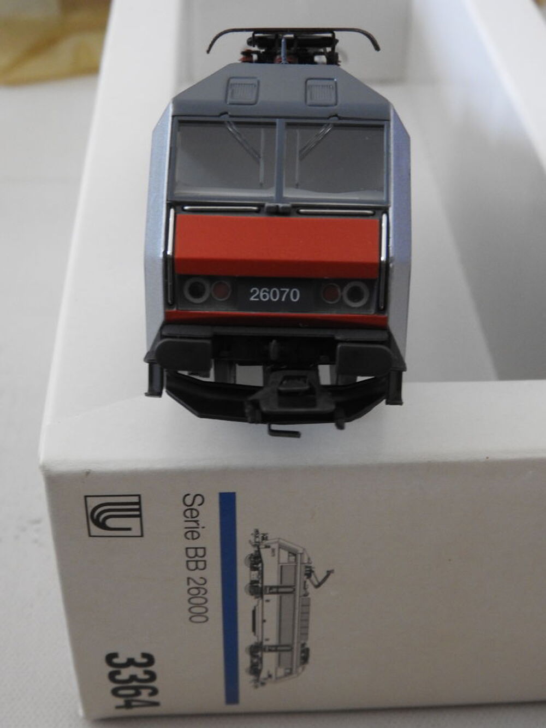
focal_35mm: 55
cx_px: 273
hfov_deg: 26.6
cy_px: 364
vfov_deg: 34.9
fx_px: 1157
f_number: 4
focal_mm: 9.9
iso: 400
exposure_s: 1/13
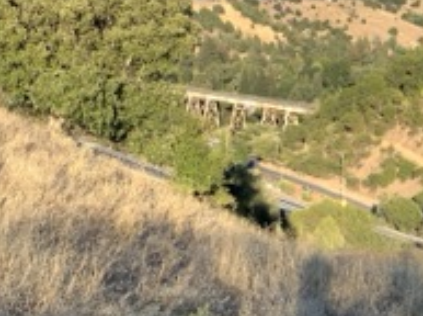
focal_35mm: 108
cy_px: 281
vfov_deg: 13.5
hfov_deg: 18.1
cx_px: 348
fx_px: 1317
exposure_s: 1/320
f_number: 2.4
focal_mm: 6
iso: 16
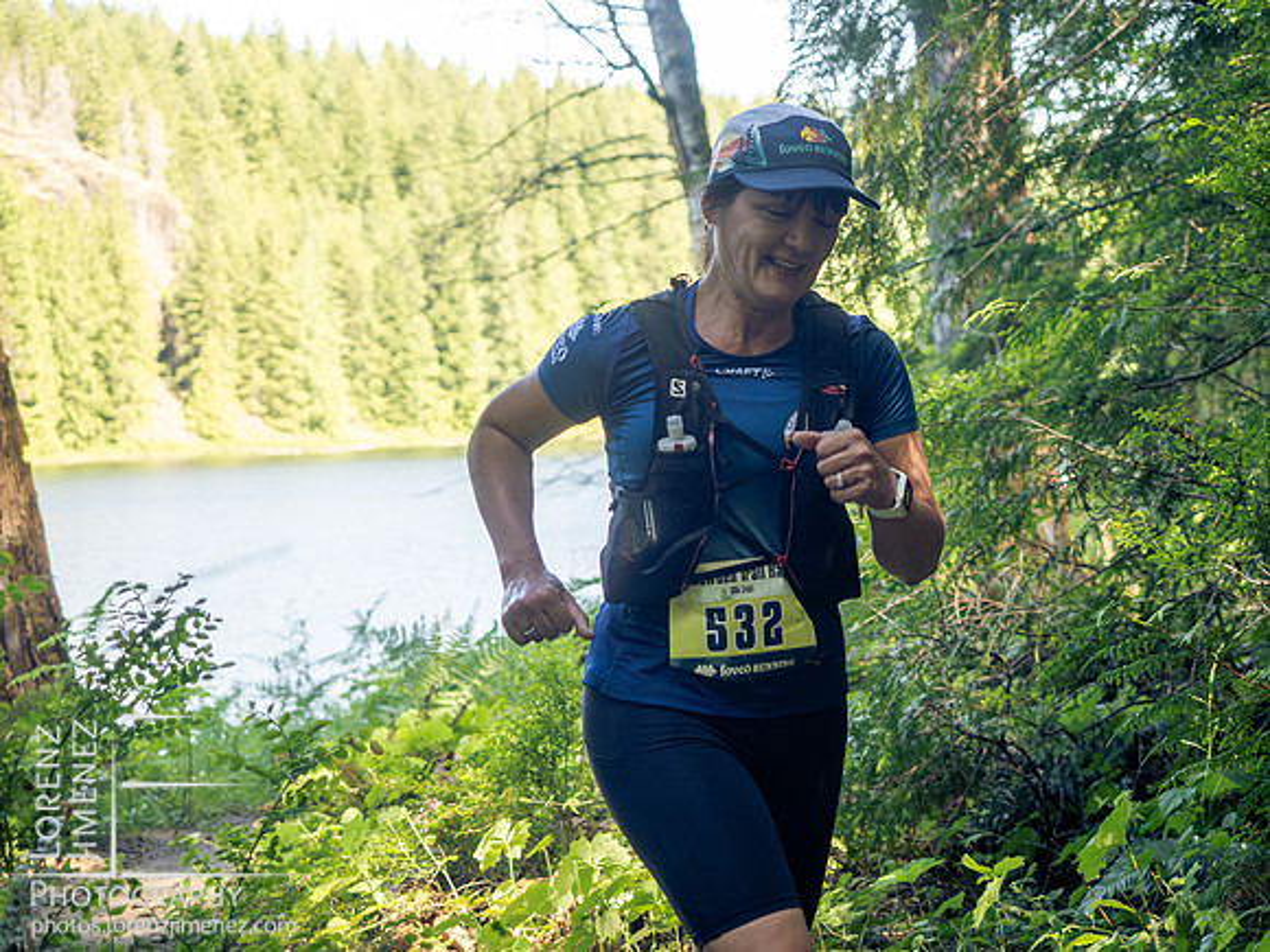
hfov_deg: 24.4
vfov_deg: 18.4
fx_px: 2935
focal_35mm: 80
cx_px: 635
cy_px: 476
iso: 1000
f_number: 2.8
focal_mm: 40
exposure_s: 1/1000
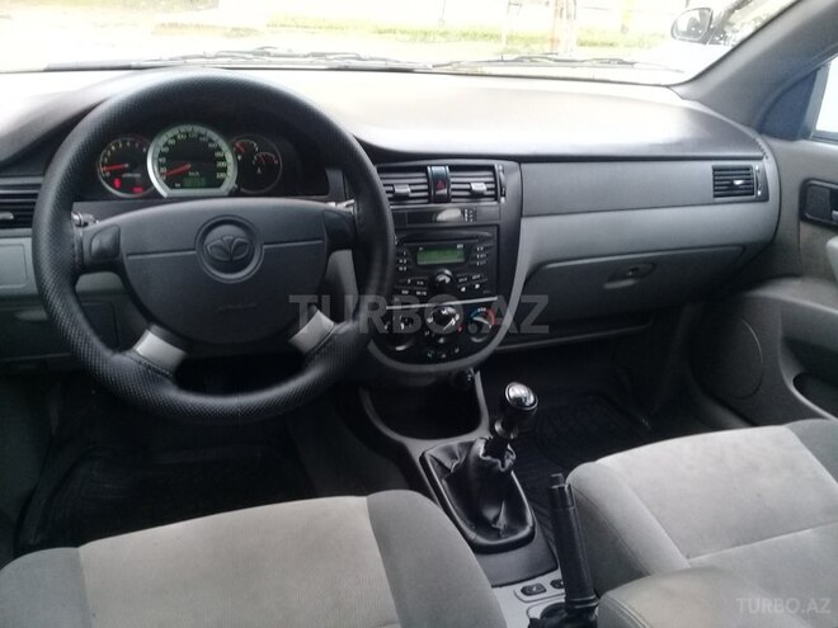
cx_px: 419
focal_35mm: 31
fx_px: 750
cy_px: 314
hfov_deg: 58.4
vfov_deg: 45.4
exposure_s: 1/33
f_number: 2.2
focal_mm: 3.3
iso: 125
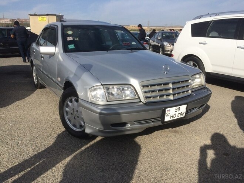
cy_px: 92
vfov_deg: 48.2
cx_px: 122
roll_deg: -0.7
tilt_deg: -13.1
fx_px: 204
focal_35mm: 29
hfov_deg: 61.7
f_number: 2.2
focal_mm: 4.15
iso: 32
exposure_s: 1/3425
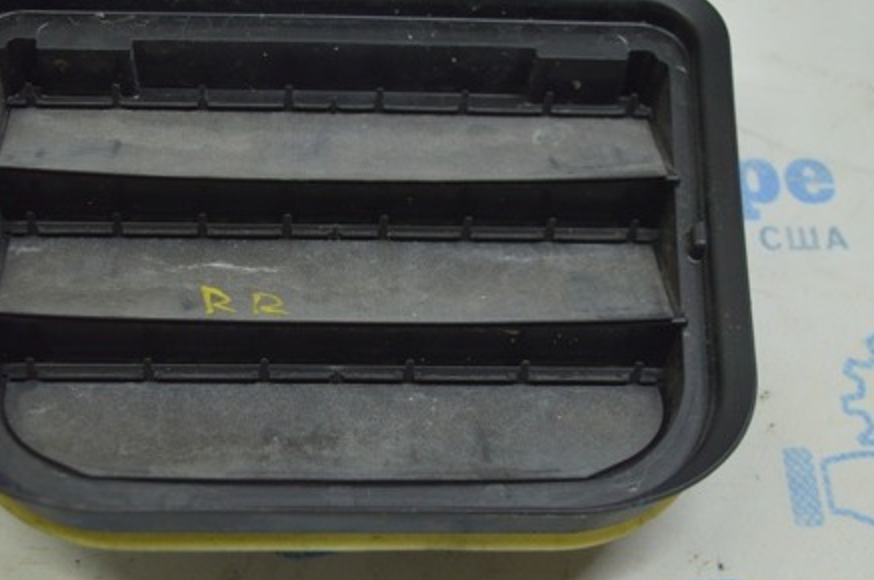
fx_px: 1545
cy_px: 313
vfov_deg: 21.3
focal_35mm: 64
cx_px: 338
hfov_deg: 31.5
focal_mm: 29
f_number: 4.2
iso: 400
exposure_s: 1/50
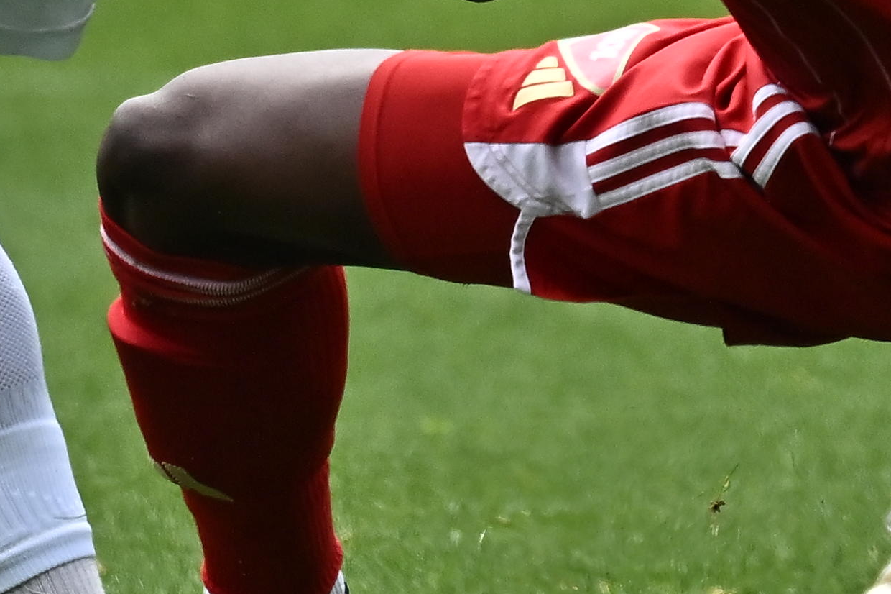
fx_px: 69203
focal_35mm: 2797
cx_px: 407
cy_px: -514
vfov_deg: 0.5
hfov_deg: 0.7
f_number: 6
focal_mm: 420
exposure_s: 1/1250
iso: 450
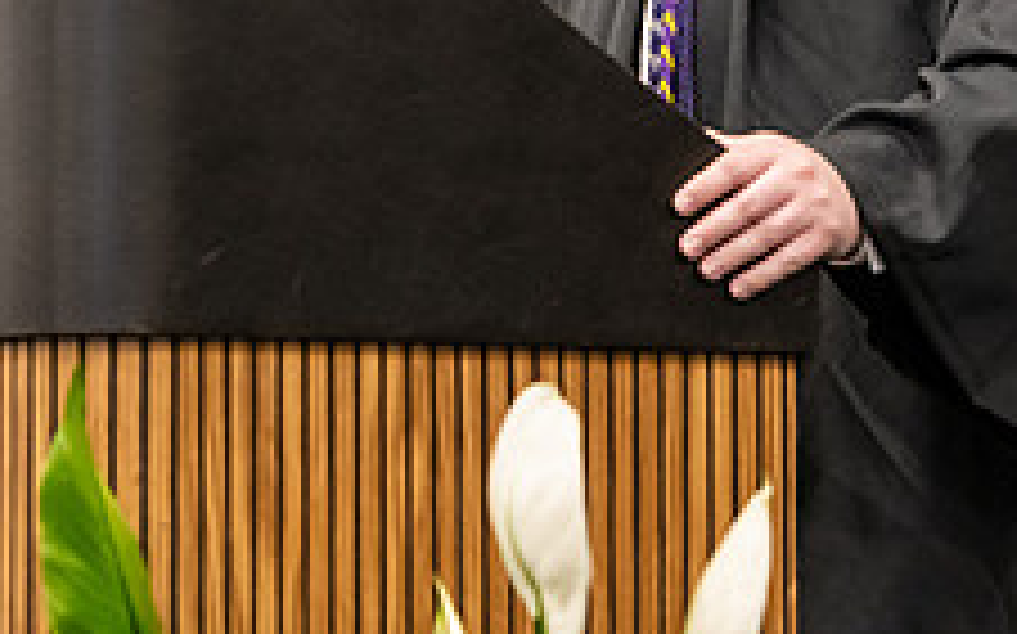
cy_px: -227
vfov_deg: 3.7
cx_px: 500
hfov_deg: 6.0
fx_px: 9779
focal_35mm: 353
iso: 4000
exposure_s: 1/200
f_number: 3.2
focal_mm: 135
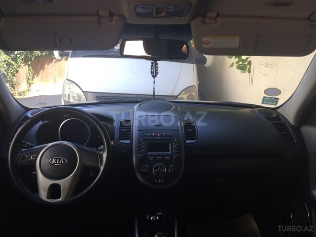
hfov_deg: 61.7
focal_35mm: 29
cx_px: 158
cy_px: 118
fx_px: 265
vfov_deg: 48.2
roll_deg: -1.1
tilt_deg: -10.5
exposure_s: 1/114
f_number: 2.2
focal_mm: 4.15
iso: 32
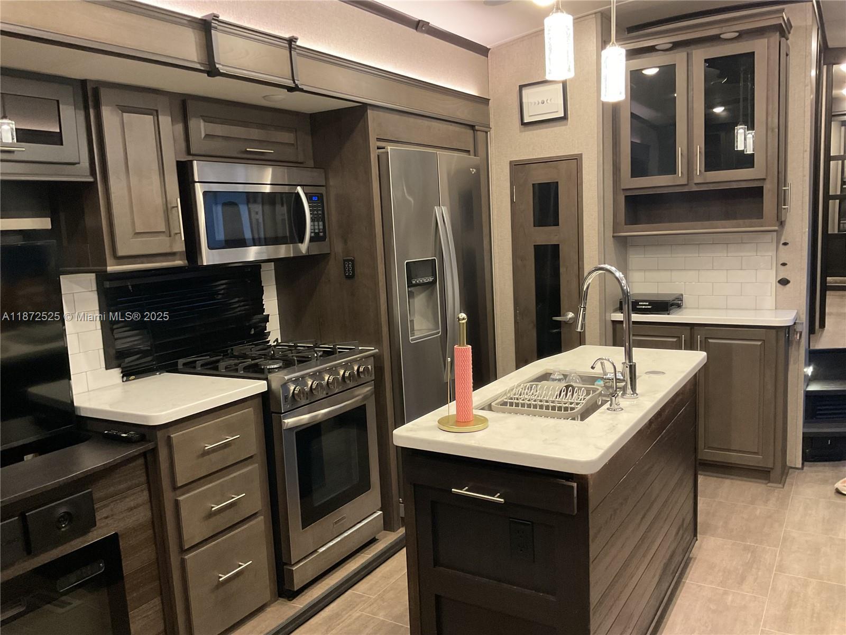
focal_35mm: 29
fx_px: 709
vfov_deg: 48.2
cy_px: 318
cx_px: 423
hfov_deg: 61.7
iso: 250
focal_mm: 3
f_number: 1.8
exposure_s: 1/33
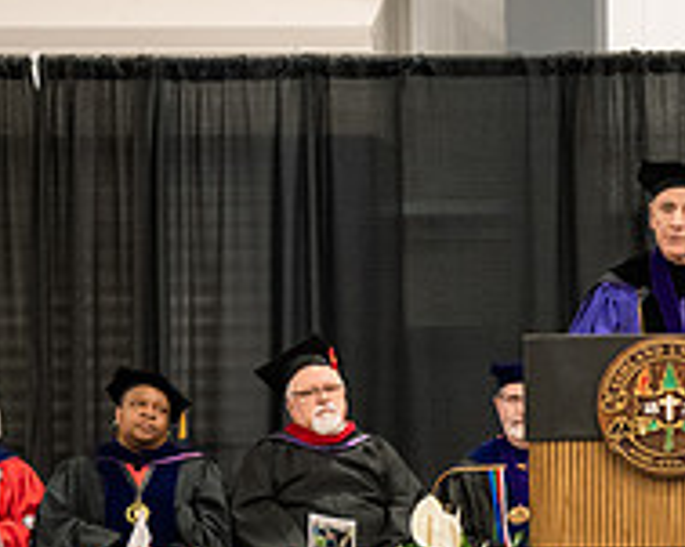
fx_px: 7011
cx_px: 721
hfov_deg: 5.6
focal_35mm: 346
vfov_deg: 4.5
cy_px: 636
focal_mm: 120
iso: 4000
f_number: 3.5
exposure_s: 1/200
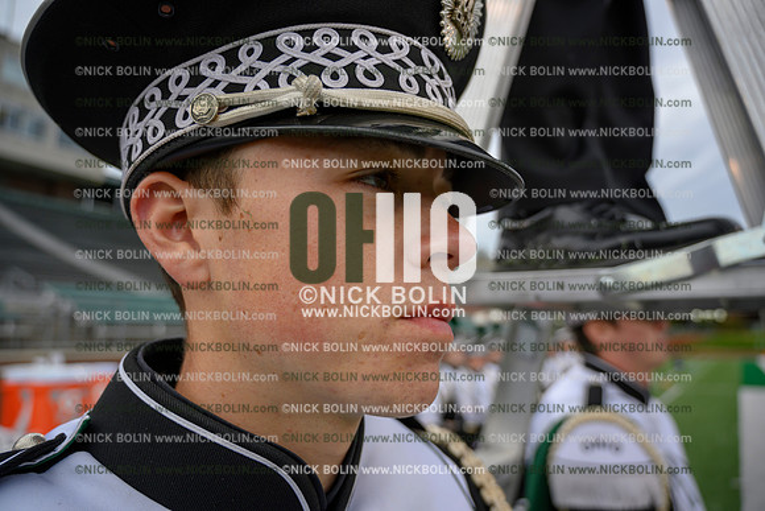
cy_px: 256
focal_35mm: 24
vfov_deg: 53.2
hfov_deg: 73.7
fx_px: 510
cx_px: 382
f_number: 4
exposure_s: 1/500
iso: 125
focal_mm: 24
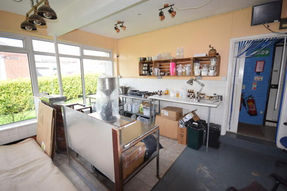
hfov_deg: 95.0
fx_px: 132
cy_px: 96
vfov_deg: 72.1
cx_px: 144
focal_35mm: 16
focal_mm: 11
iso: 280
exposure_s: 1/125
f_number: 5.6
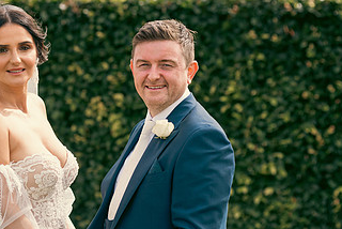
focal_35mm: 181
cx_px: 93
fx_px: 1721
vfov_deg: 7.6
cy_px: 155
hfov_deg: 11.3
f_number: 3.5
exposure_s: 1/250
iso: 100
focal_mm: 100
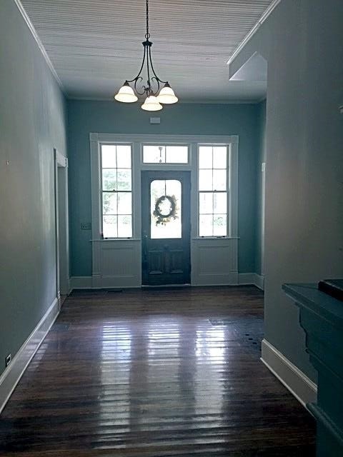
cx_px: 172
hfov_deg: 48.2
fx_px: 383
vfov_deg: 61.7
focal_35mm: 29
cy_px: 228
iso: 32
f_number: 2.2
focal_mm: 4.15
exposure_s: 1/30
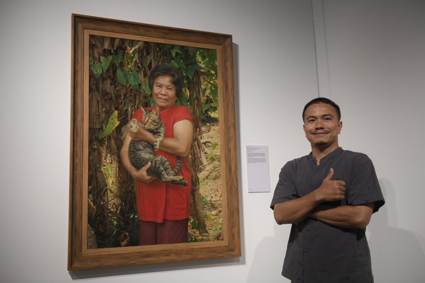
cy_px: 142
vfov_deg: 35.1
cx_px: 212
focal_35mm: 38
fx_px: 449
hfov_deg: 50.7
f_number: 2.8
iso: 2000
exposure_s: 1/500
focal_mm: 38
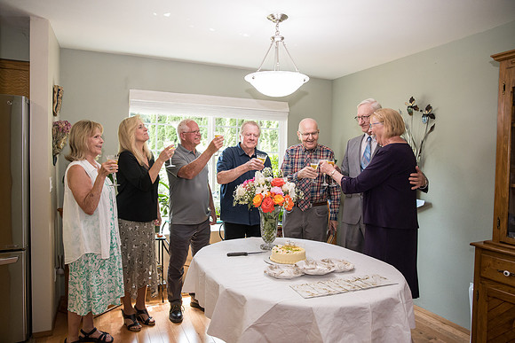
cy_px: 172
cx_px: 258
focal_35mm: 24
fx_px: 343
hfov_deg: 73.7
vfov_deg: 53.2
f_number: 4
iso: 2500
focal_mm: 24
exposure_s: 1/320
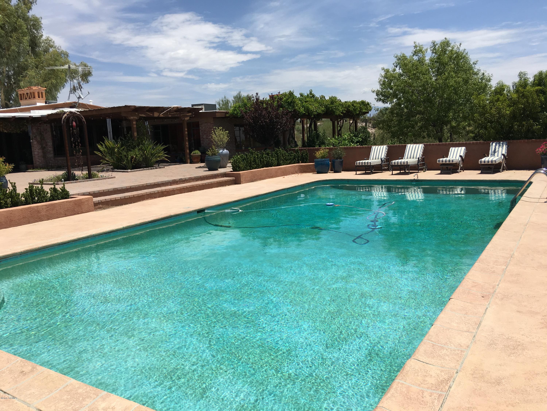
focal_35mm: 29
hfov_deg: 61.7
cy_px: 206
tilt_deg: -7.2
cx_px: 274
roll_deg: +3.1
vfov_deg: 48.2
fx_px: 458
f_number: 2.2
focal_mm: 4.15
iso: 25
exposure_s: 1/2331
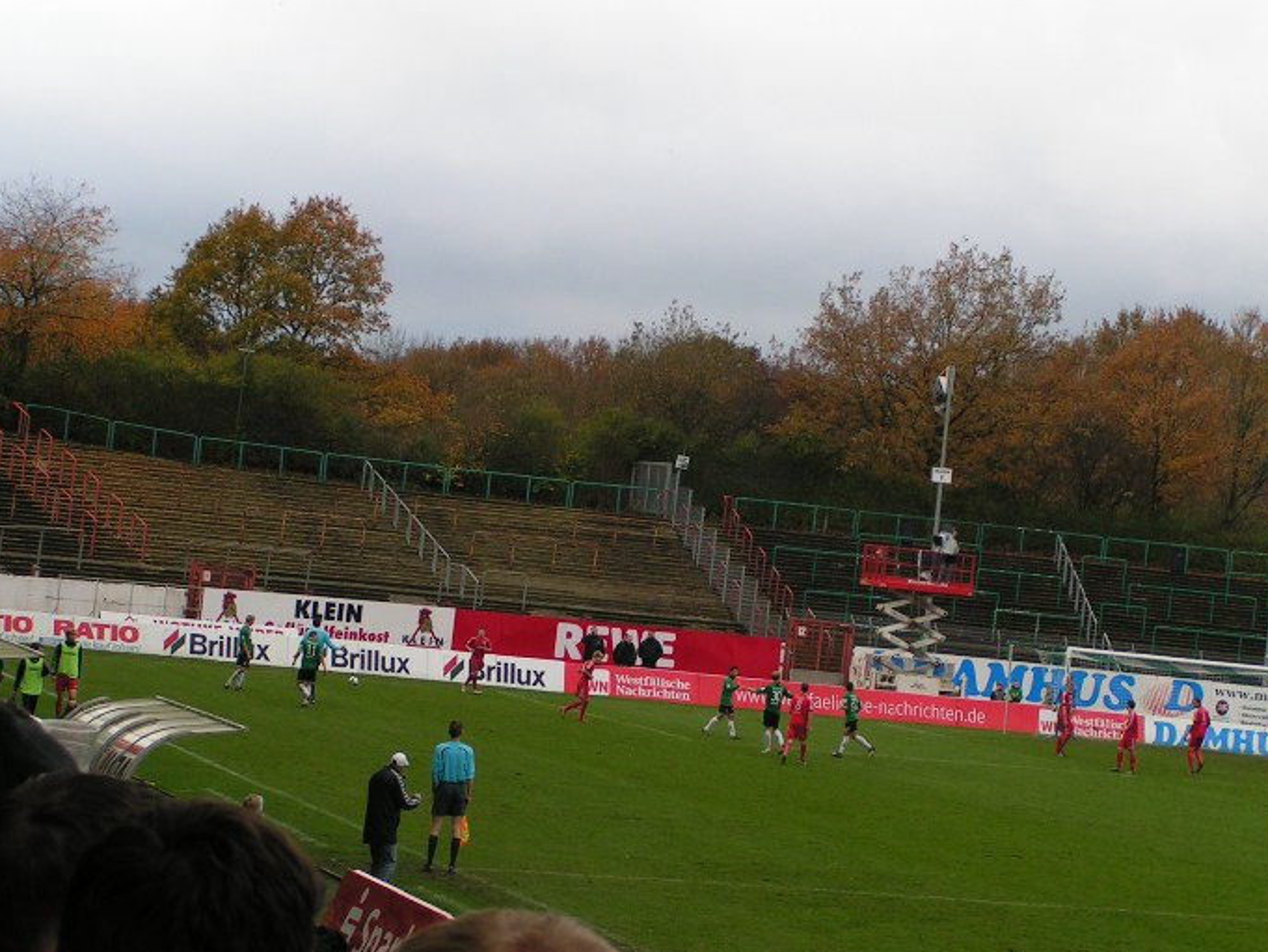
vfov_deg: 14.6
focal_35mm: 101
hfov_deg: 19.4
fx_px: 3700
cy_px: 421
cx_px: 609
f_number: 4
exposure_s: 1/100
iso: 50
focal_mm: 13.2
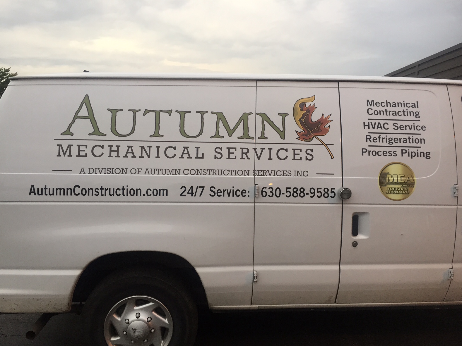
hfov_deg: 60.0
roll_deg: -1.2
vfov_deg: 46.8
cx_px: 237
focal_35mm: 30
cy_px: 175
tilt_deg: -6.0
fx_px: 400
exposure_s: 1/40
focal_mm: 4.15
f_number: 2.2
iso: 32
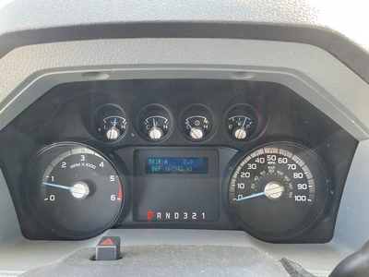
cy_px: 138
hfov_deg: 61.7
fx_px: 309
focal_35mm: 29
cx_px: 184
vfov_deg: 48.2
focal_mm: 3
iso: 64
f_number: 1.8
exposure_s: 1/79
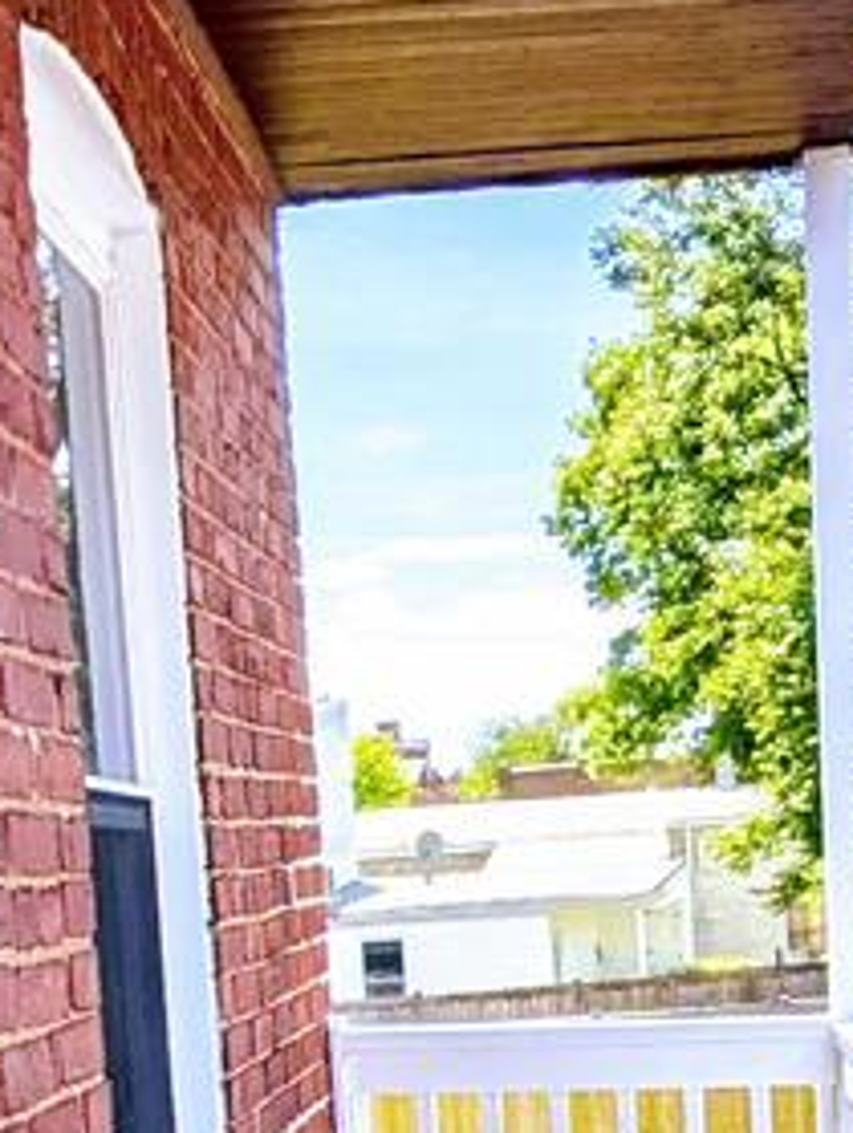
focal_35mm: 66
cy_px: 1182
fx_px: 2164
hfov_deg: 22.3
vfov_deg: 27.4
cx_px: 402
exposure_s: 1/2786
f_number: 1.7
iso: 51
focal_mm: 2.02
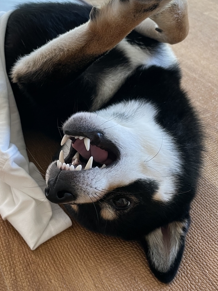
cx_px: 65
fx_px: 344
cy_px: 133
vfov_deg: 45.7
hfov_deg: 34.7
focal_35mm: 41
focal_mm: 4.2
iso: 125
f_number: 1.6
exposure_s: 1/89
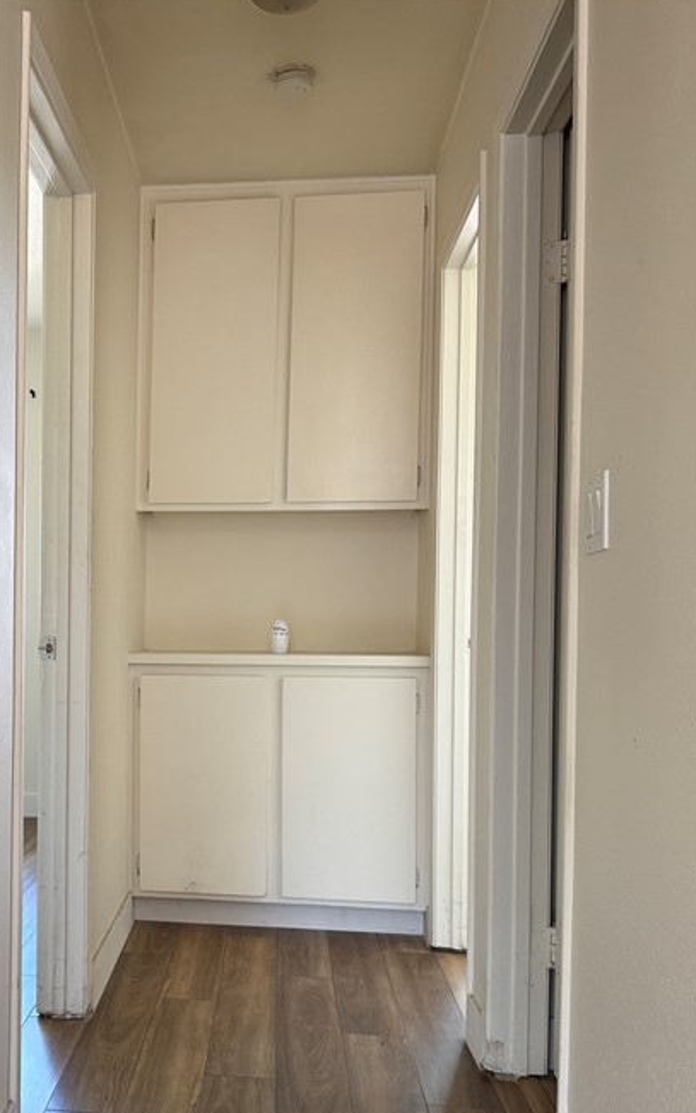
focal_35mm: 40
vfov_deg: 49.1
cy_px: 646
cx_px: 74
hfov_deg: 30.6
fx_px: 1214
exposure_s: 1/100
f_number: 1.78
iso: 200
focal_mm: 6.76
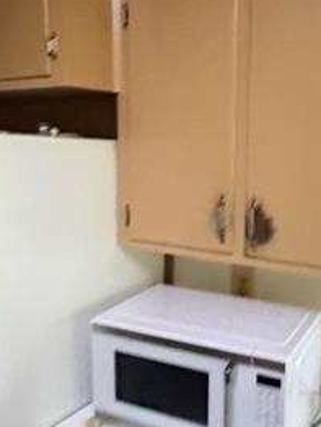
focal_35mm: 41
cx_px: 166
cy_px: 223
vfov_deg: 45.7
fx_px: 506
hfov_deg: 35.2
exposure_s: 1/34
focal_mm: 2.22
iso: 1000
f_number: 2.2
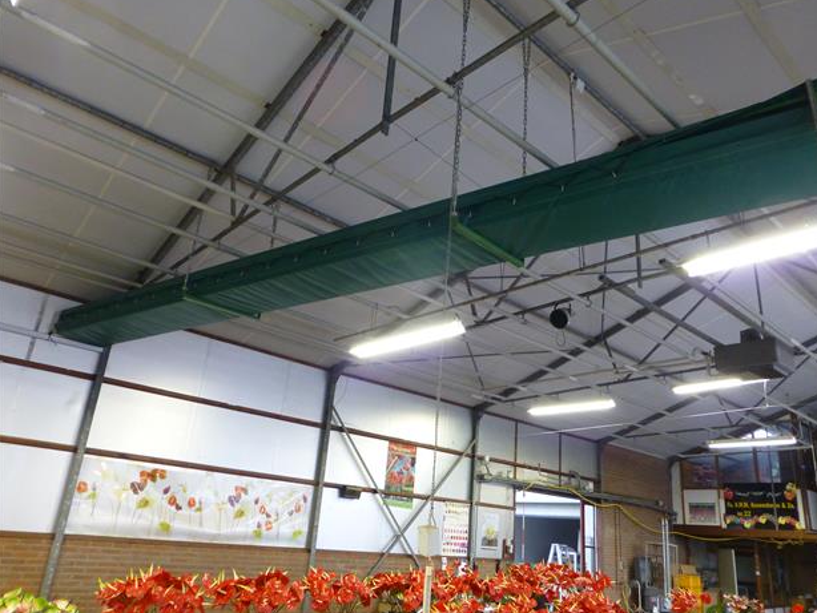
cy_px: 301
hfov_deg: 69.4
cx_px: 420
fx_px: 590
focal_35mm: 25
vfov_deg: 54.9
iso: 400
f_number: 3.3
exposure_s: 1/20
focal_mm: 4.3
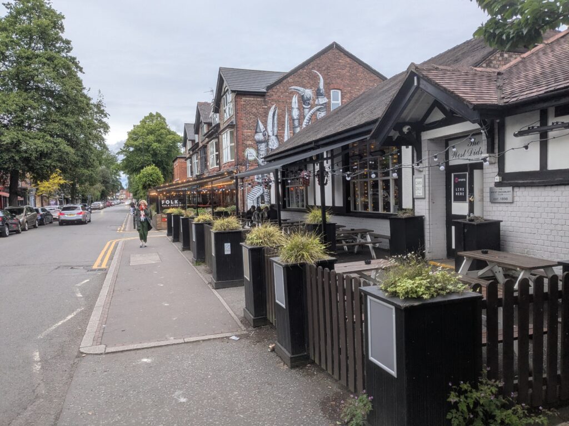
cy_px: 213
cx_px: 284
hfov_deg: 65.3
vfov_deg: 51.4
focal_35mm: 27
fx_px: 444
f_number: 1.73
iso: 93
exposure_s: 1/181
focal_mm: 4.38
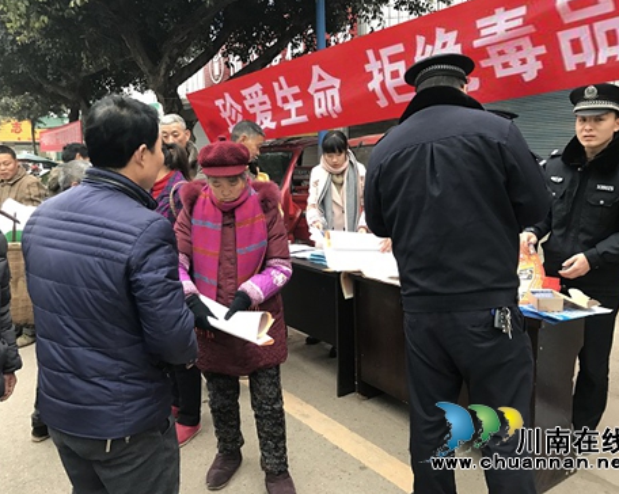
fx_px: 549
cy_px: 244
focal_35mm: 30
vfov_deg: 48.4
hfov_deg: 58.7
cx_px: 333
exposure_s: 1/33
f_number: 1.8
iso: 40
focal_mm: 3.99
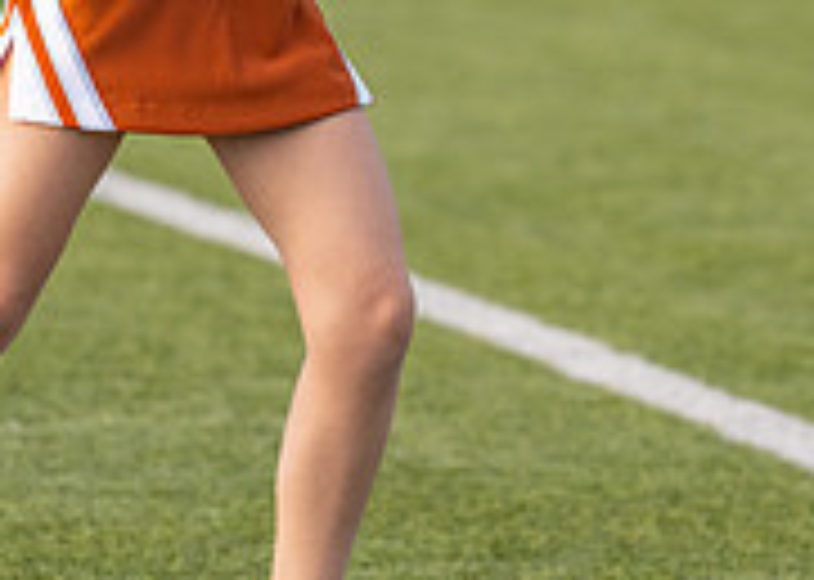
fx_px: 13191
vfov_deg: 2.5
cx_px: 141
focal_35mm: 571
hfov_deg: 3.5
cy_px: -157
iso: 400
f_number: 2.8
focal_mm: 139
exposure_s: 1/3200
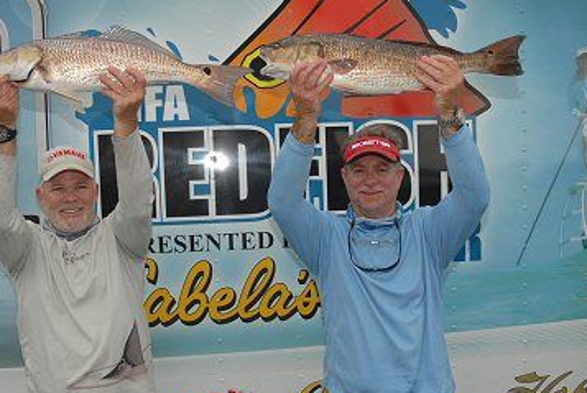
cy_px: 210
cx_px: 265
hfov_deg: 55.6
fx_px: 555
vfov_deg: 39.0
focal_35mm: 34
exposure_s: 1/250
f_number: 5
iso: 100
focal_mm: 18
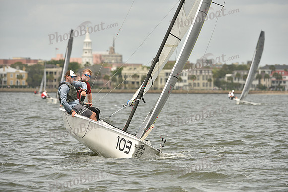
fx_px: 2400
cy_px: 96
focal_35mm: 300
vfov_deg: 4.6
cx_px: 144
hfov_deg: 6.9
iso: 320
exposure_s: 1/1250
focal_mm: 300
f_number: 7.1
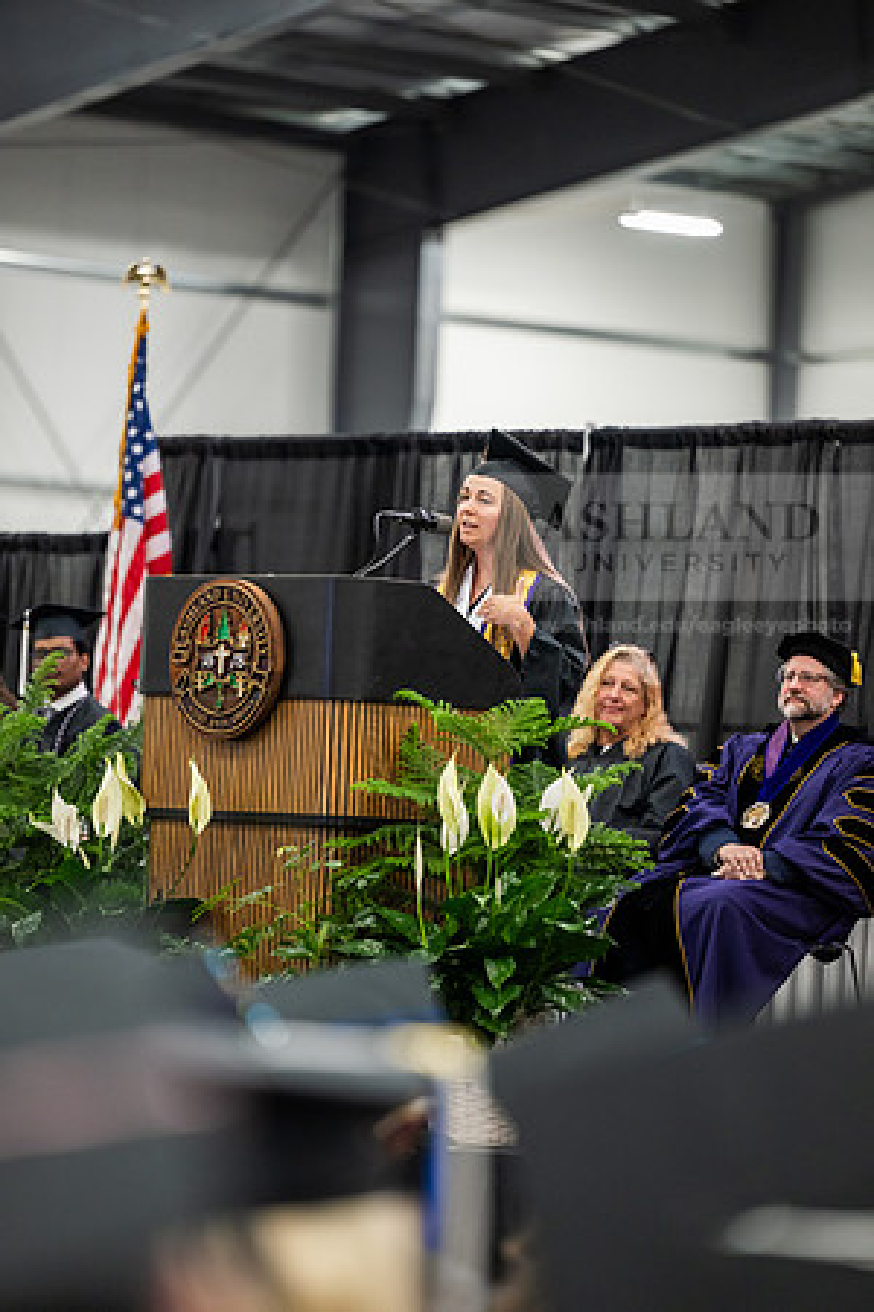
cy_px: 656
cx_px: 437
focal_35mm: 140
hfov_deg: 9.8
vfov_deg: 14.7
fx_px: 5098
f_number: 2.8
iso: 2500
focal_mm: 140
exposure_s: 1/200
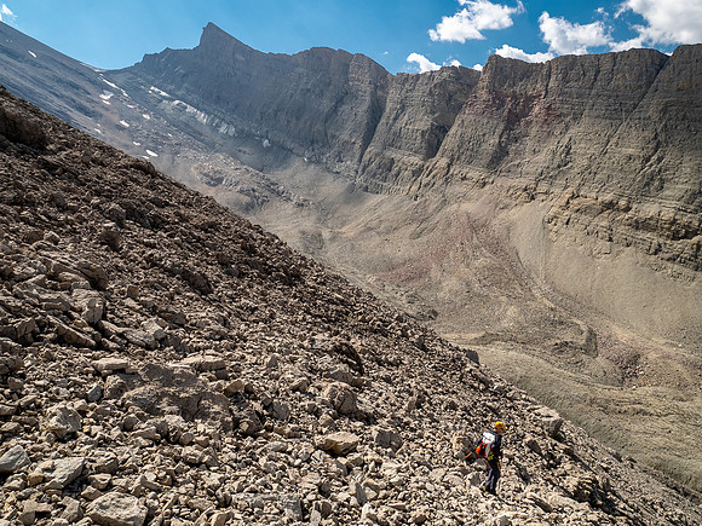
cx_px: 351
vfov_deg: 56.8
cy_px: 263
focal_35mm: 24
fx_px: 487
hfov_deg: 71.6
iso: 200
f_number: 8
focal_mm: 12
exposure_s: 1/200
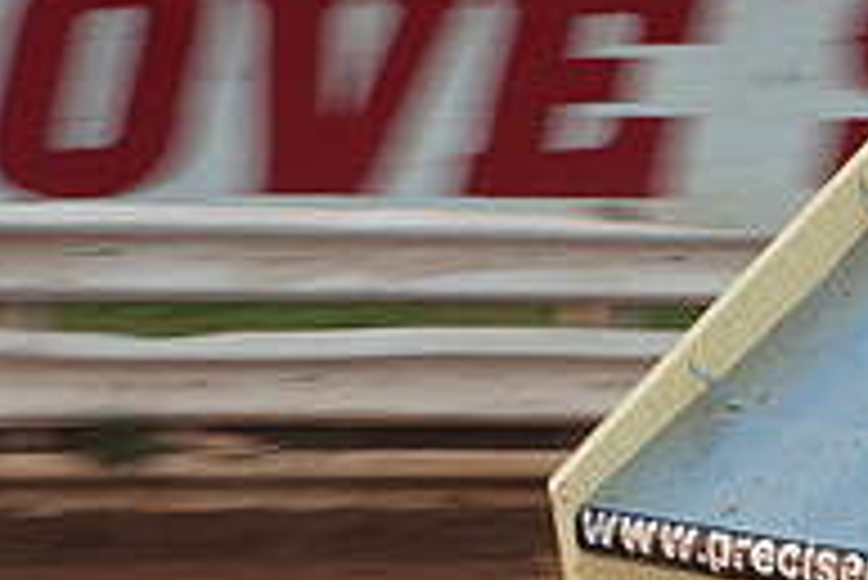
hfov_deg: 5.7
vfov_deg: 3.8
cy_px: 629
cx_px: 864
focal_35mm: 361
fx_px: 8710
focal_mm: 80
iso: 100
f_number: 4.5
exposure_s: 1/400
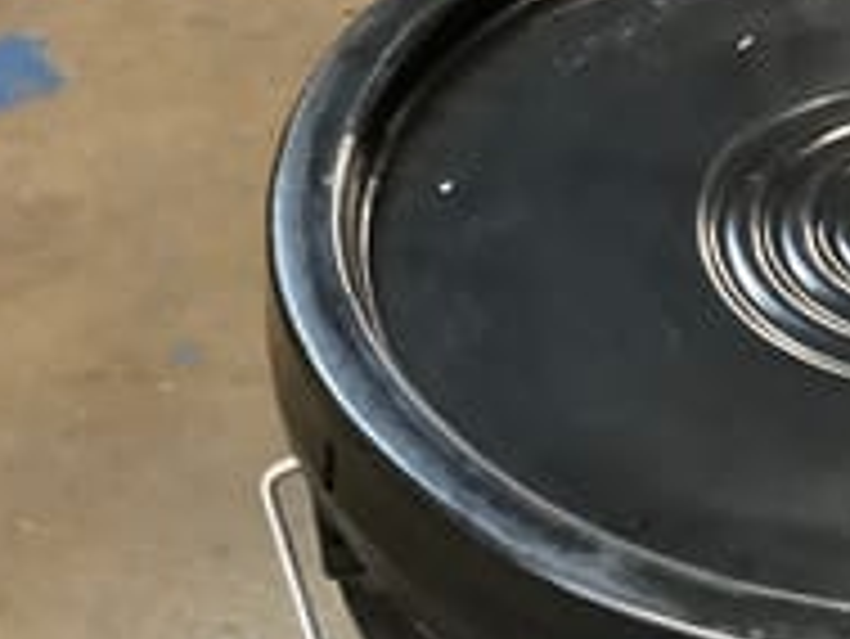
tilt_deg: -48.9
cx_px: 922
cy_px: 632
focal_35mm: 82
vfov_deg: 17.6
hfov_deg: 22.5
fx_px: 2015
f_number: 2.4
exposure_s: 1/20
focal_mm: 3.3
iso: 640
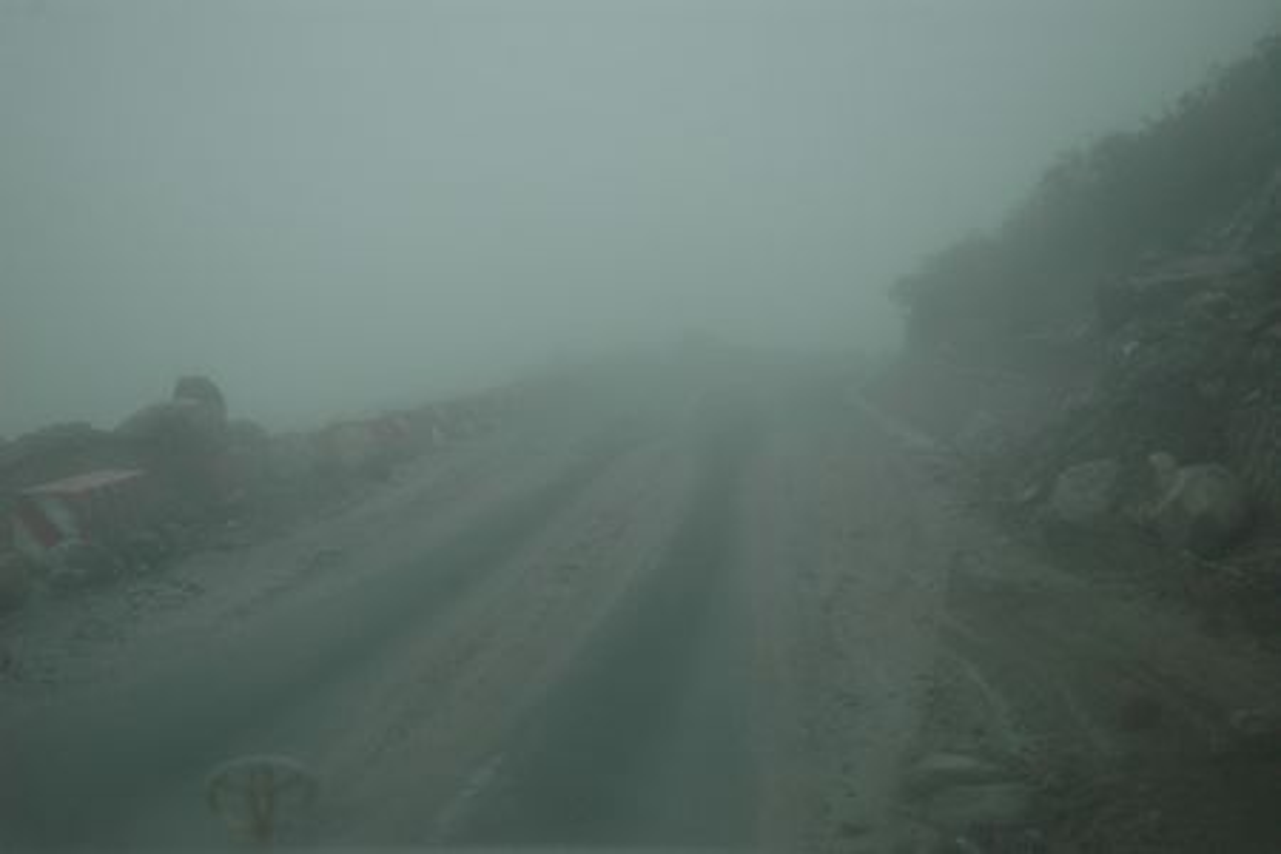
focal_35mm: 66
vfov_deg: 20.6
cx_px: 640
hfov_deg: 30.5
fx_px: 2348
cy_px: 427
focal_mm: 44
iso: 400
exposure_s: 1/80
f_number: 4.5
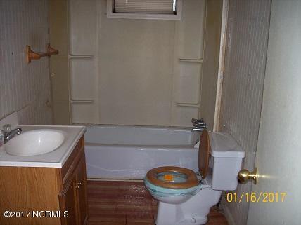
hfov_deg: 51.4
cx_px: 150
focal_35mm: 36
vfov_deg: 39.7
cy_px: 112
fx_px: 313
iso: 80
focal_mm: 6
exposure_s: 1/64
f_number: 2.7
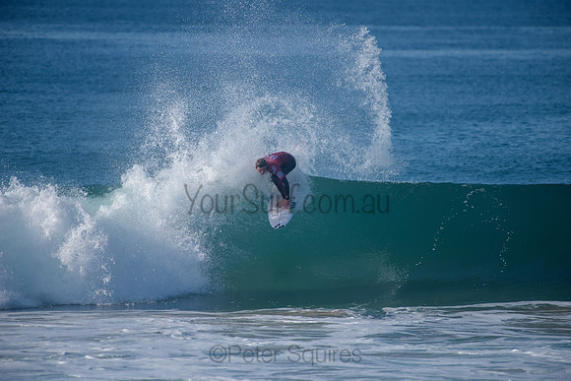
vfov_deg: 2.8
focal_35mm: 500
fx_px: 7932
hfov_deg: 4.1
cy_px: 190
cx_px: 286
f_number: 5.6
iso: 220
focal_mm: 500
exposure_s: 1/2000
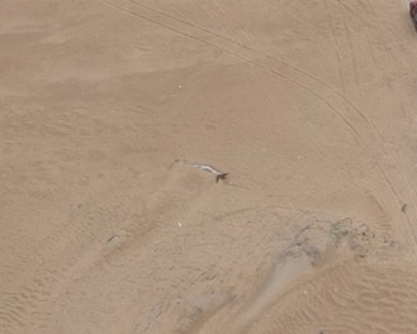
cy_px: 73
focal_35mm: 128
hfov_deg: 14.7
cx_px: 431
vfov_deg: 12.0
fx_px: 1582
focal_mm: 4.5
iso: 100
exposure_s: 1/500
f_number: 2.8
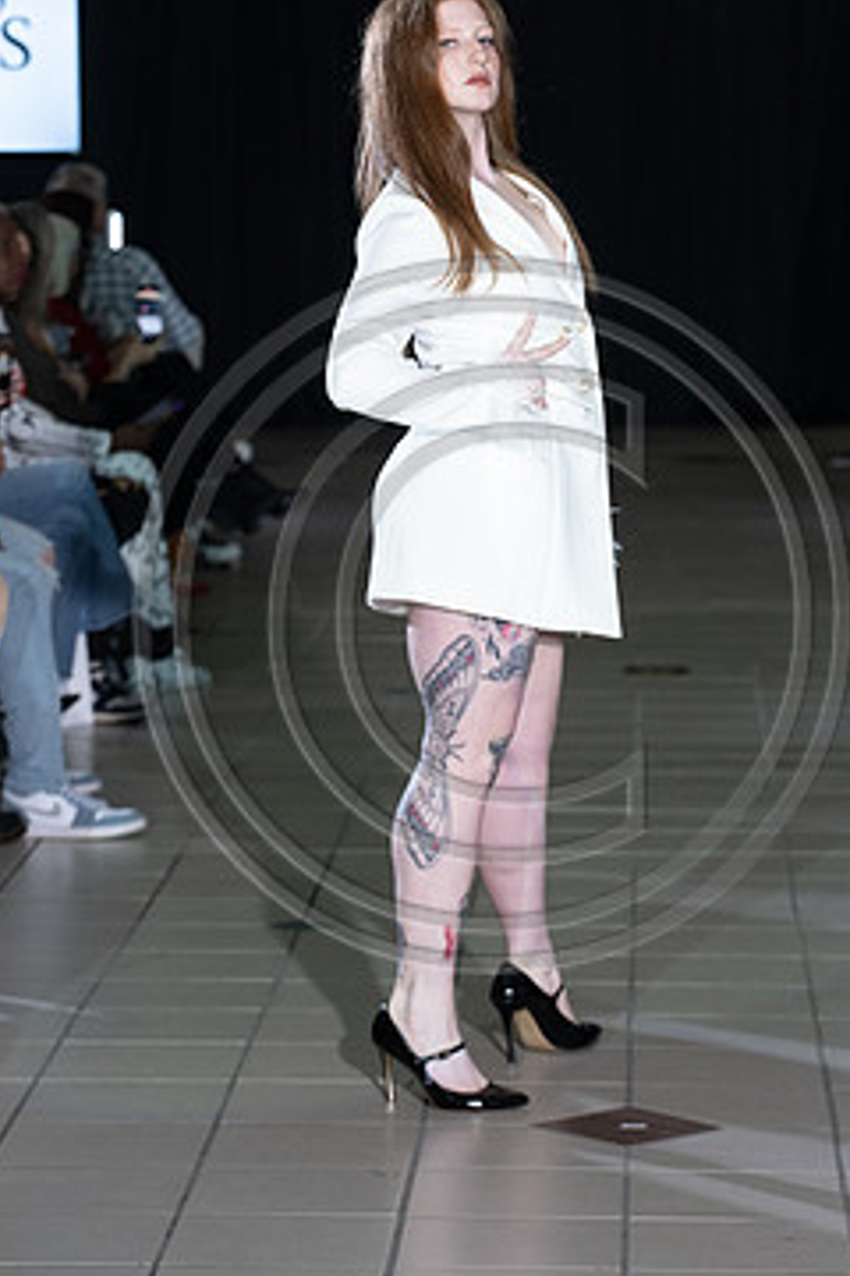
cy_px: 613
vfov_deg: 14.7
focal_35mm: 140
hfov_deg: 9.8
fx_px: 4958
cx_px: 492
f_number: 5
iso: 1250
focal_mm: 112
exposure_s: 1/160
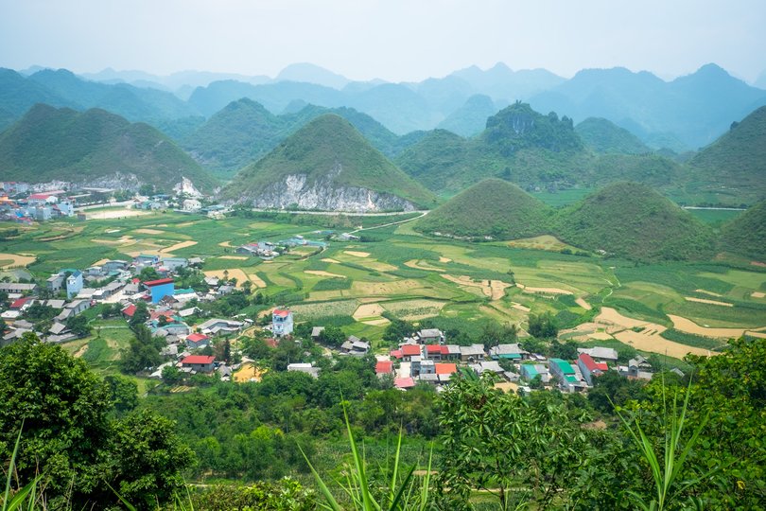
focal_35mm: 32
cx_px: 383
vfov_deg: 41.1
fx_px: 681
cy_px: 256
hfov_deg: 58.7
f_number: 8
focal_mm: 21.4
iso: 200
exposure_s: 1/110
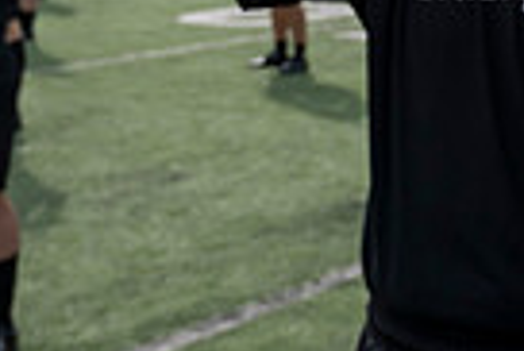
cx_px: 574
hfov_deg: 19.2
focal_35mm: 102
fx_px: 1486
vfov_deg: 12.7
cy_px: -183
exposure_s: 1/1600
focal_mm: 24
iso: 200
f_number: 5
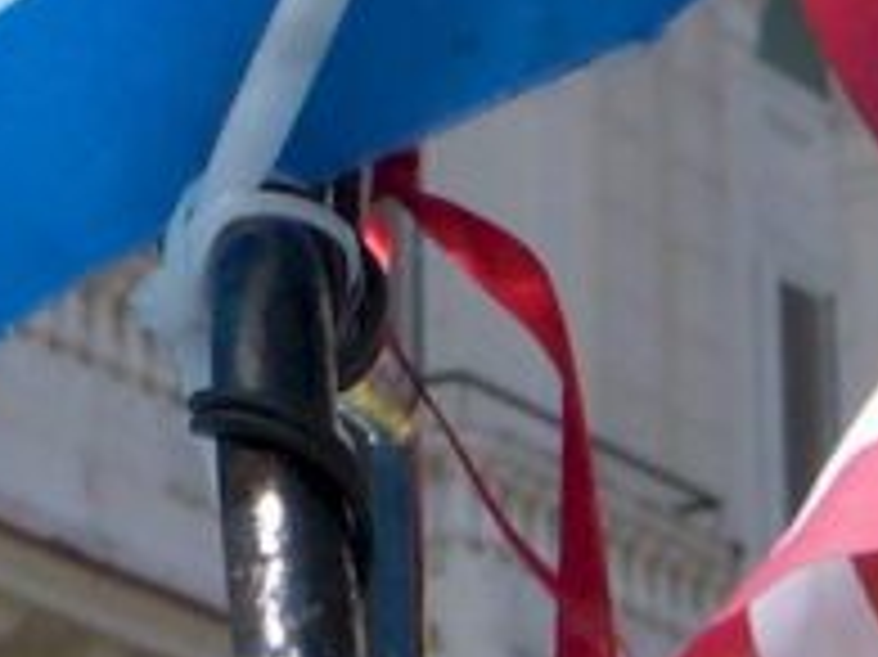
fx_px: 6438
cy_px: -547
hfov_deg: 7.8
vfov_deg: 5.7
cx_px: 837
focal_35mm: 254
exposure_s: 1/1000
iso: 500
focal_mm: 11.8
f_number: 8
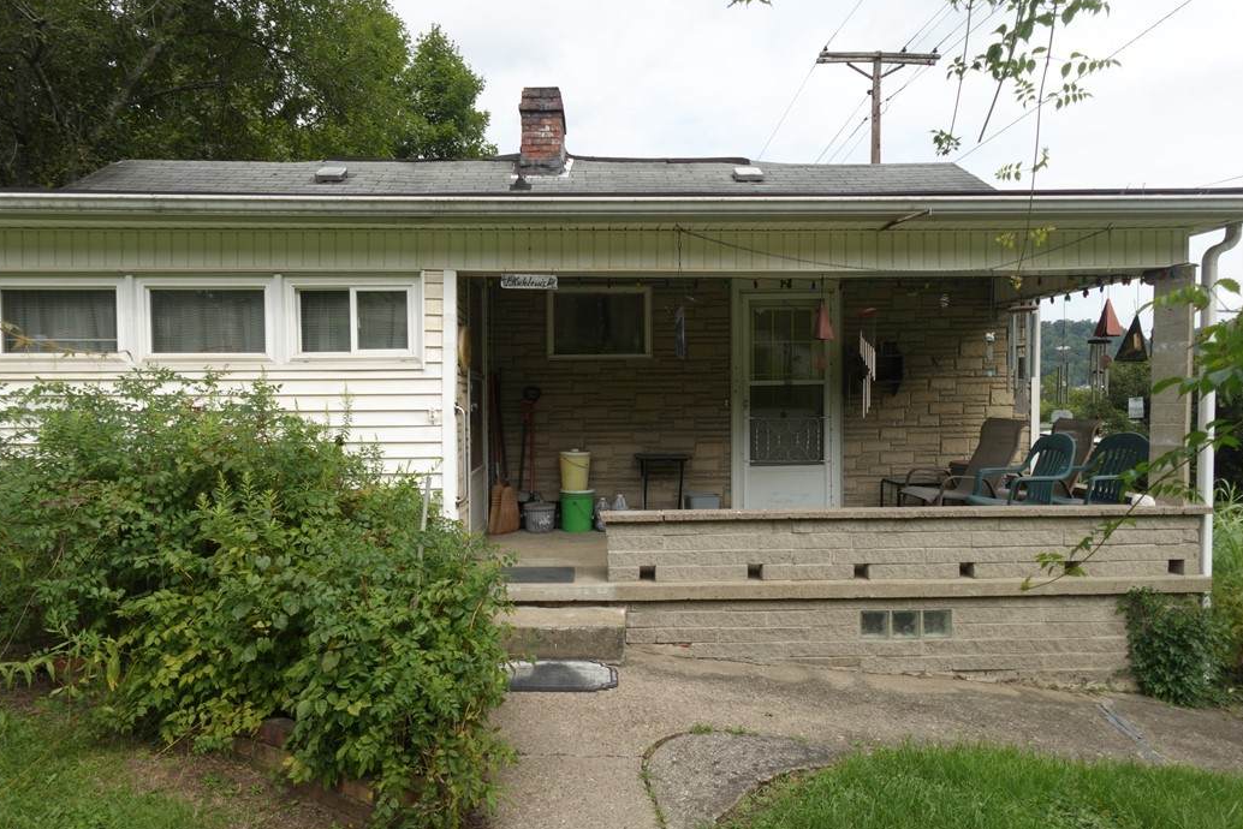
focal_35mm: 21
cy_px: 425
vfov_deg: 59.5
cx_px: 596
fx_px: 725
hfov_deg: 81.2
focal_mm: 7.6
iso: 125
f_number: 2
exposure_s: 1/2000
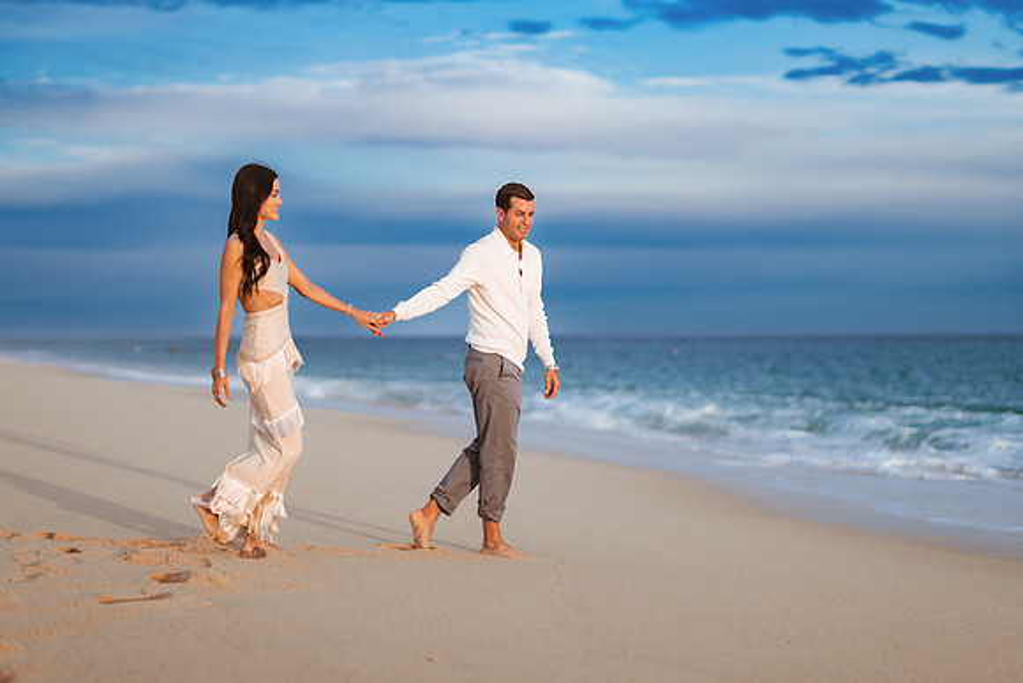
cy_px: 341
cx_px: 497
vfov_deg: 22.3
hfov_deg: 32.9
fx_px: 1731
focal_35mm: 61
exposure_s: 1/6400
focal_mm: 58
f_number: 1.4
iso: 250
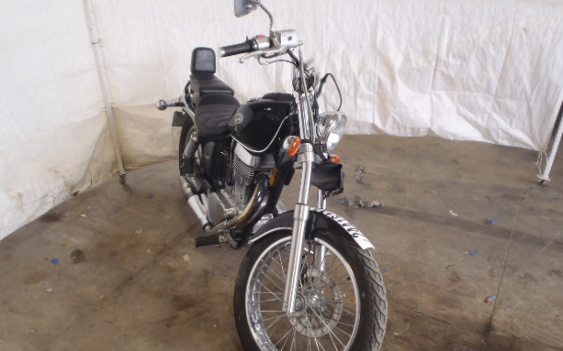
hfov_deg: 61.2
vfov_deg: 40.6
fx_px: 476
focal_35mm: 31
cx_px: 276
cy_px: 184
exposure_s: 1/40
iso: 100
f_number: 3.5
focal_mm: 5
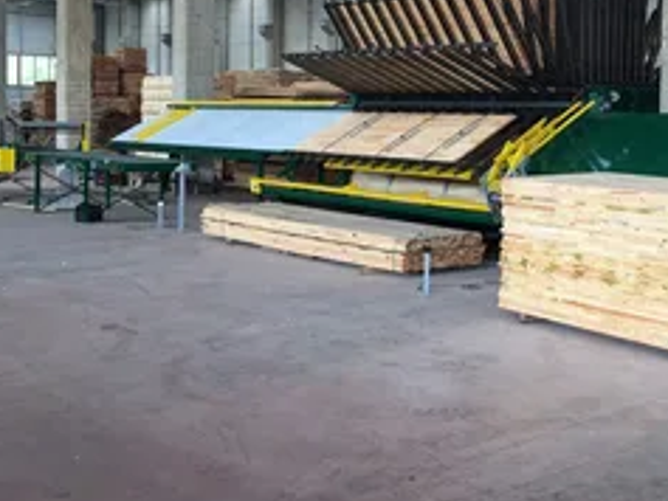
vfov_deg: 29.4
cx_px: 521
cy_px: 155
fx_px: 946
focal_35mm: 49
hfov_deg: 37.7
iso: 50
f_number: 2.2
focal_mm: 4.15
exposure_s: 1/100
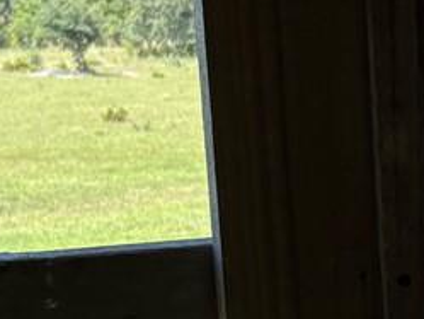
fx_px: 2047
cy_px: 312
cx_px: 1063
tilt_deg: -8.8
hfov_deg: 10.1
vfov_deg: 8.8
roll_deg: +2.0
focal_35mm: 167
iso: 50
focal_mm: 5.96
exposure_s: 1/959
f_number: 1.6
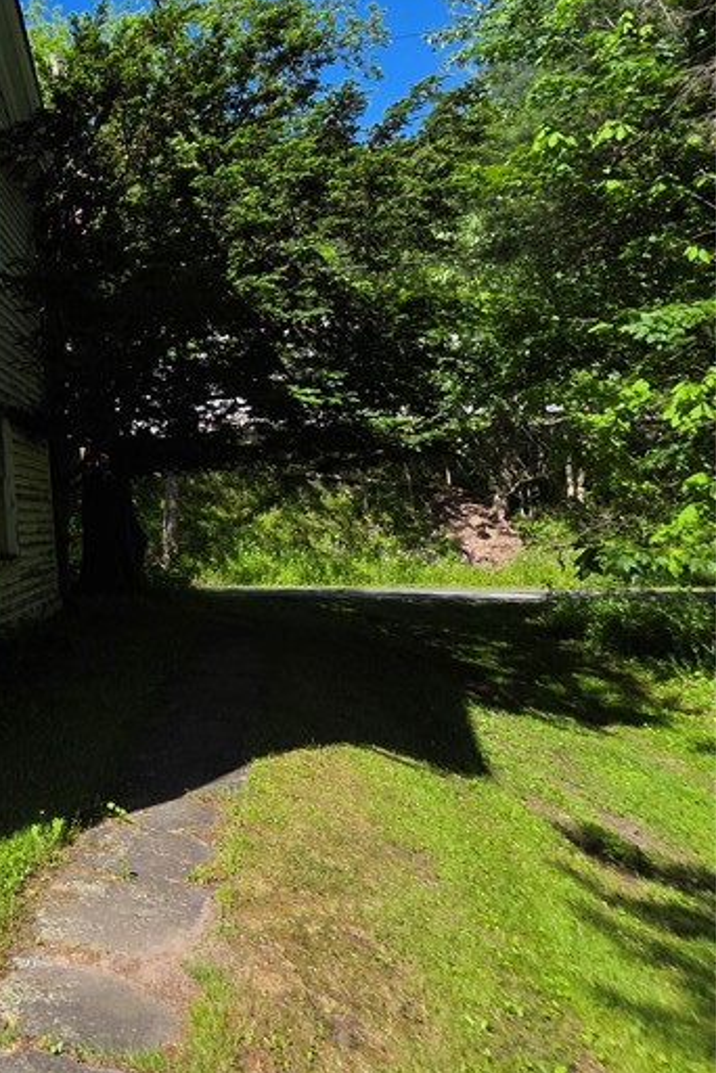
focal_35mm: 27
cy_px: 305
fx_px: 805
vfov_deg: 64.4
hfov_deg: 38.8
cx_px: -86
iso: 40
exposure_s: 1/2169
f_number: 1.9
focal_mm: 2.2
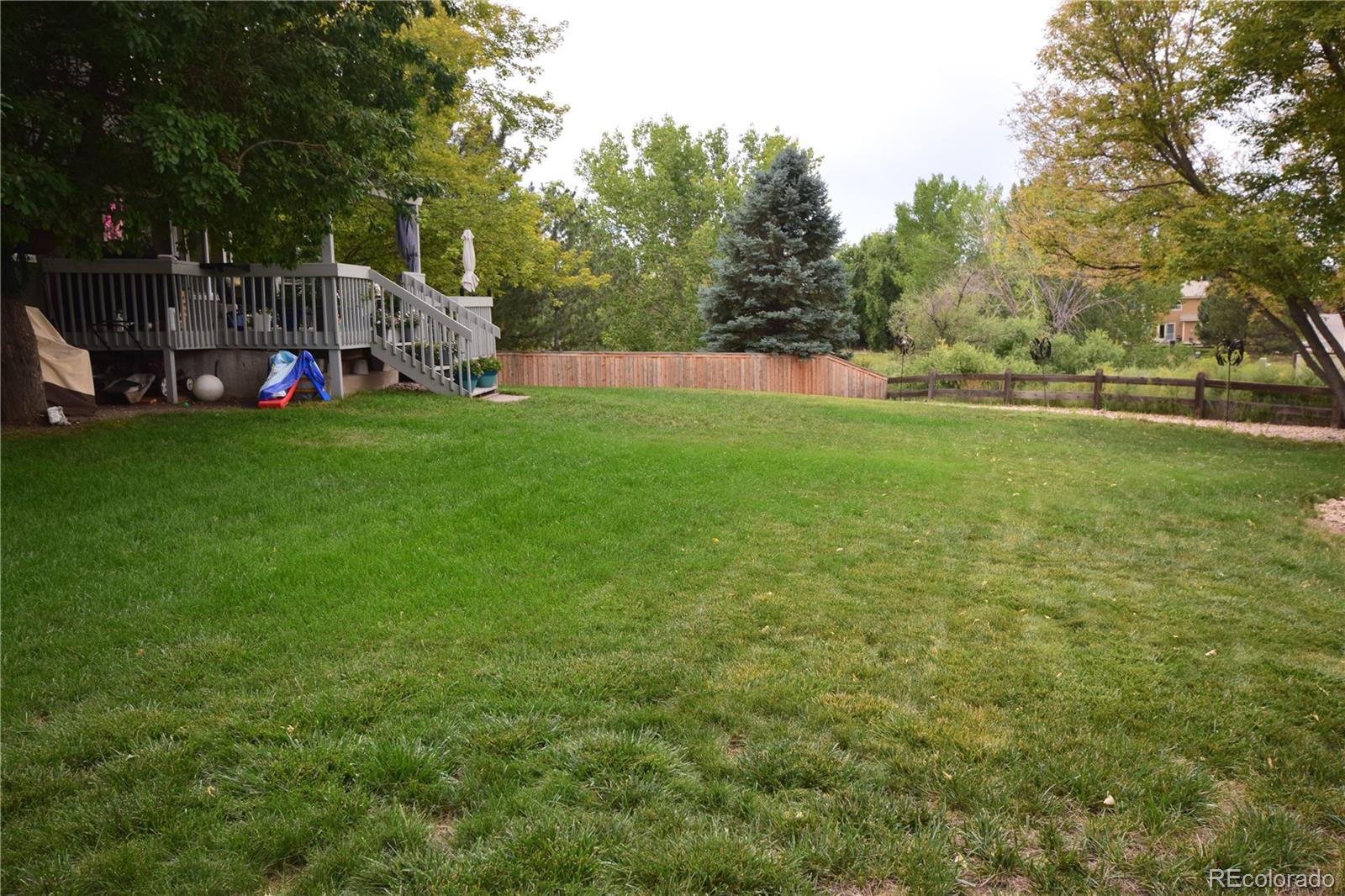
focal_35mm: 30
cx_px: 672
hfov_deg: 61.9
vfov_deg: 43.6
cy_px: 448
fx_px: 1121
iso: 720
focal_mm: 20
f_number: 9
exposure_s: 1/125
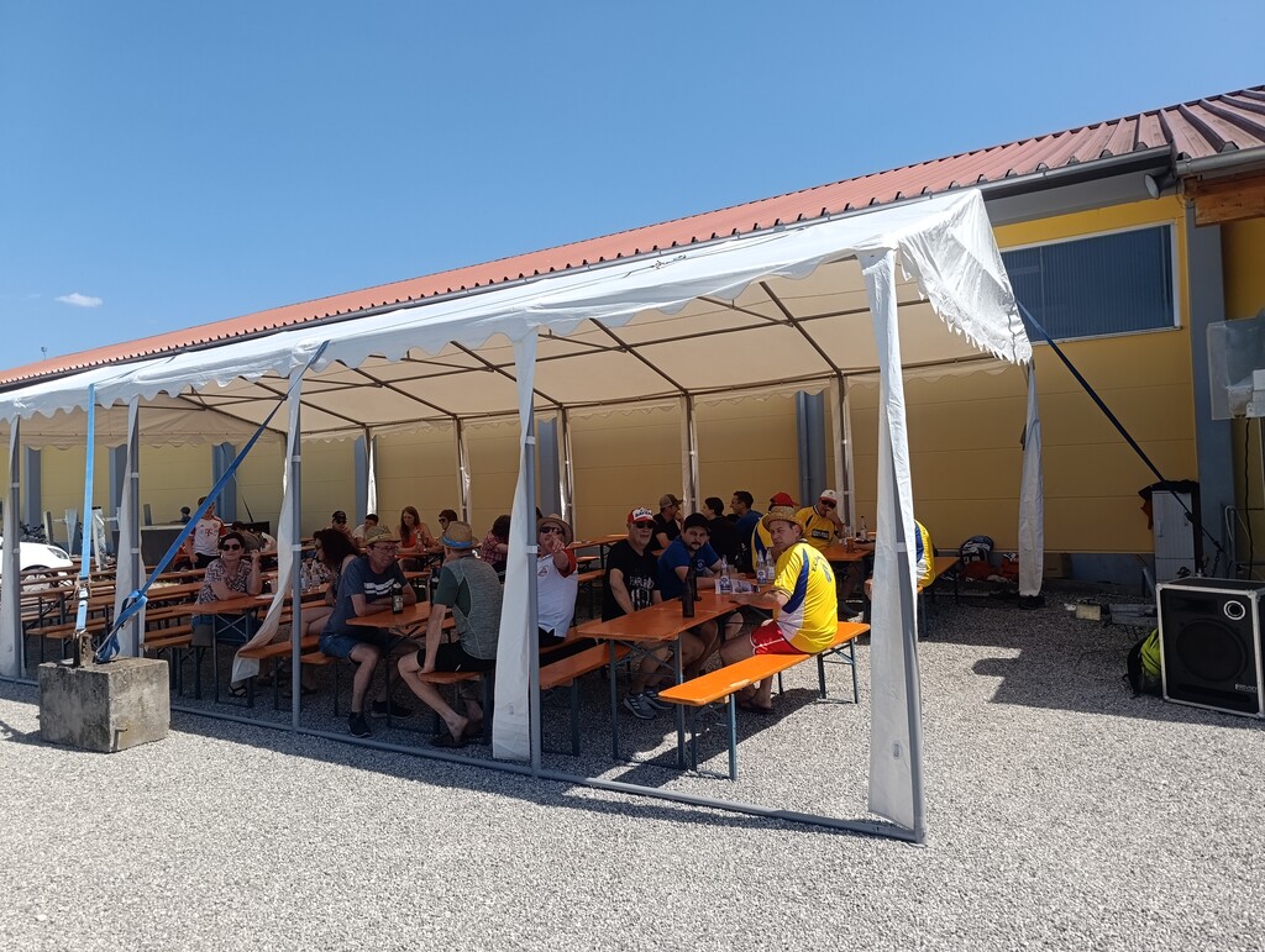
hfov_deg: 73.8
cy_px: 476
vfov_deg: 59.0
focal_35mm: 23
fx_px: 842
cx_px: 632
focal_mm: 6.11
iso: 50
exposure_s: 1/541
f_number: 1.7
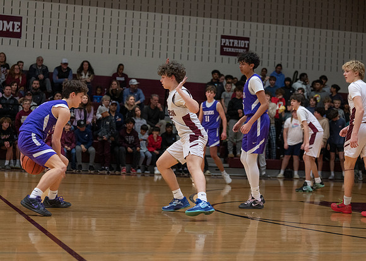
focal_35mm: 73
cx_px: 183
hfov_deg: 27.0
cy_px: 130
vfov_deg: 19.4
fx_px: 762
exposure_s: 1/1000
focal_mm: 70
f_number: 2.8
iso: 2500
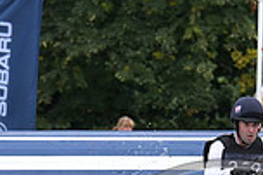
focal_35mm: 1145
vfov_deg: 1.2
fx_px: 8356
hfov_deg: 1.8
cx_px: 211
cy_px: 314
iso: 720
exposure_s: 1/1250
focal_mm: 200
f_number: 5.6
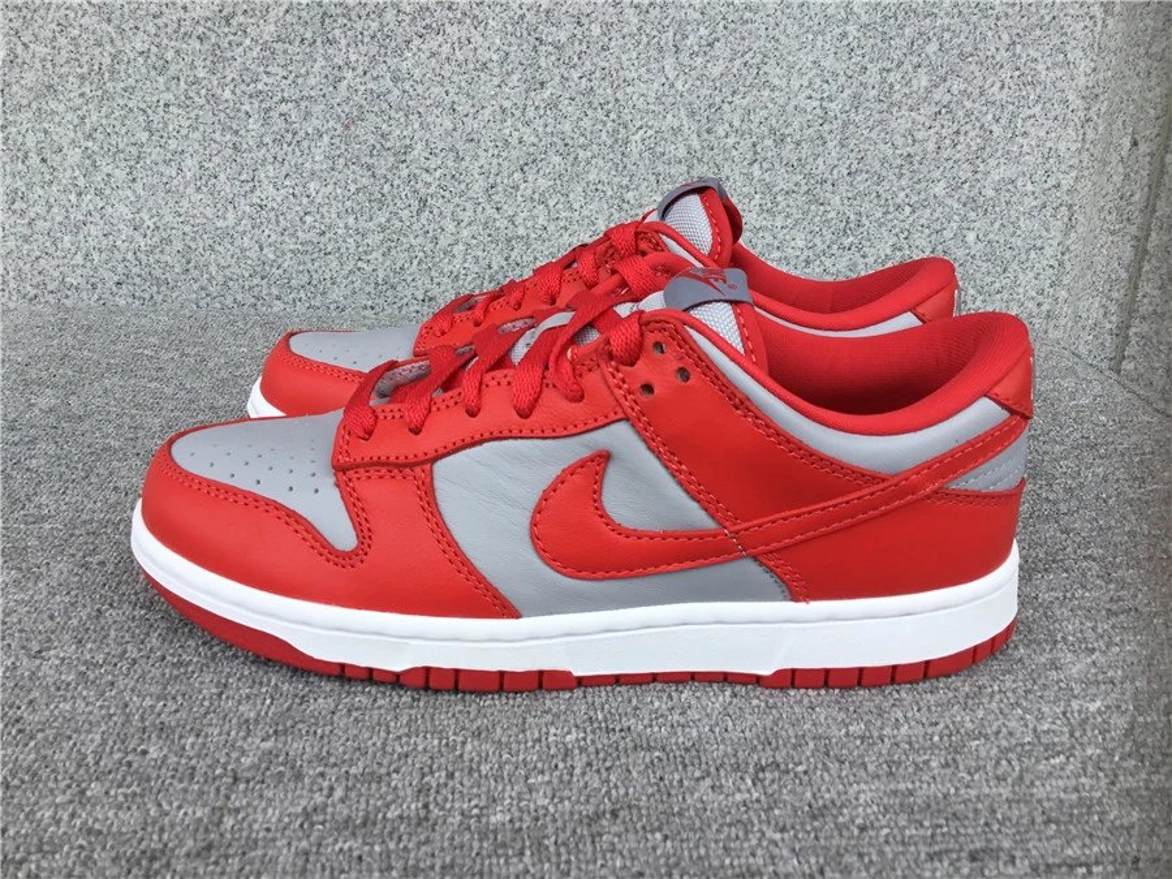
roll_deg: -1.2
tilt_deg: -22.1
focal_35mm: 31
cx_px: 586
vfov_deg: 45.4
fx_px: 1050
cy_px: 440
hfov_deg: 58.4
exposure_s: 1/438
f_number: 2.4
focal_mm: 3.3
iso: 25
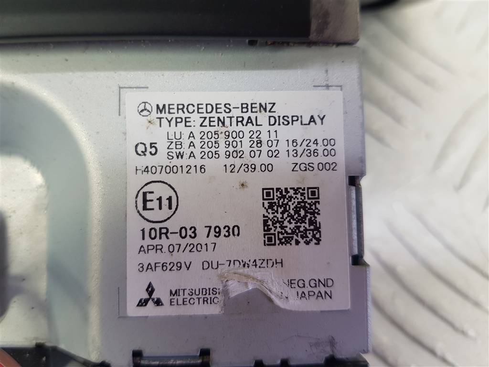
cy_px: 184
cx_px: 244
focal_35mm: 26
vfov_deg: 53.1
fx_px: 367
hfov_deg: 67.3
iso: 64
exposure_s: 1/50
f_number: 1.7
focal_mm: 4.2
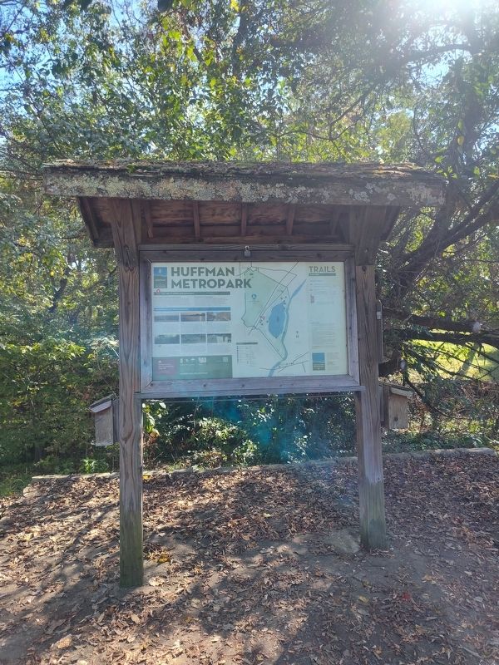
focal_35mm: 23
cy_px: 332
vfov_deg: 73.9
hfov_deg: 58.9
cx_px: 250
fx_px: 442
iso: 100
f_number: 1.8
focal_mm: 5.56
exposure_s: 1/370
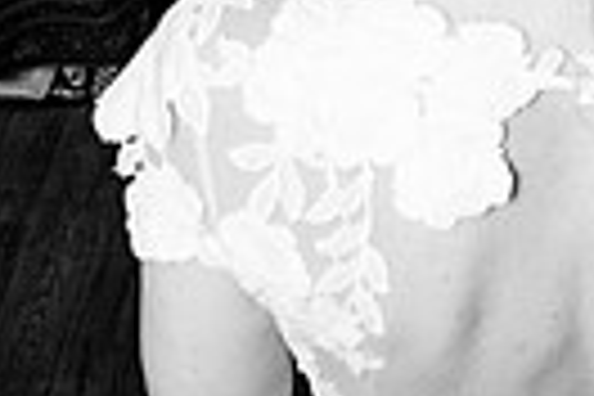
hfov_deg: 19.4
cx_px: 609
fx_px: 1683
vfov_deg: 12.3
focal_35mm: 102
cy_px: -310
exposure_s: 1/200
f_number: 5.6
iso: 2000
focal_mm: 21
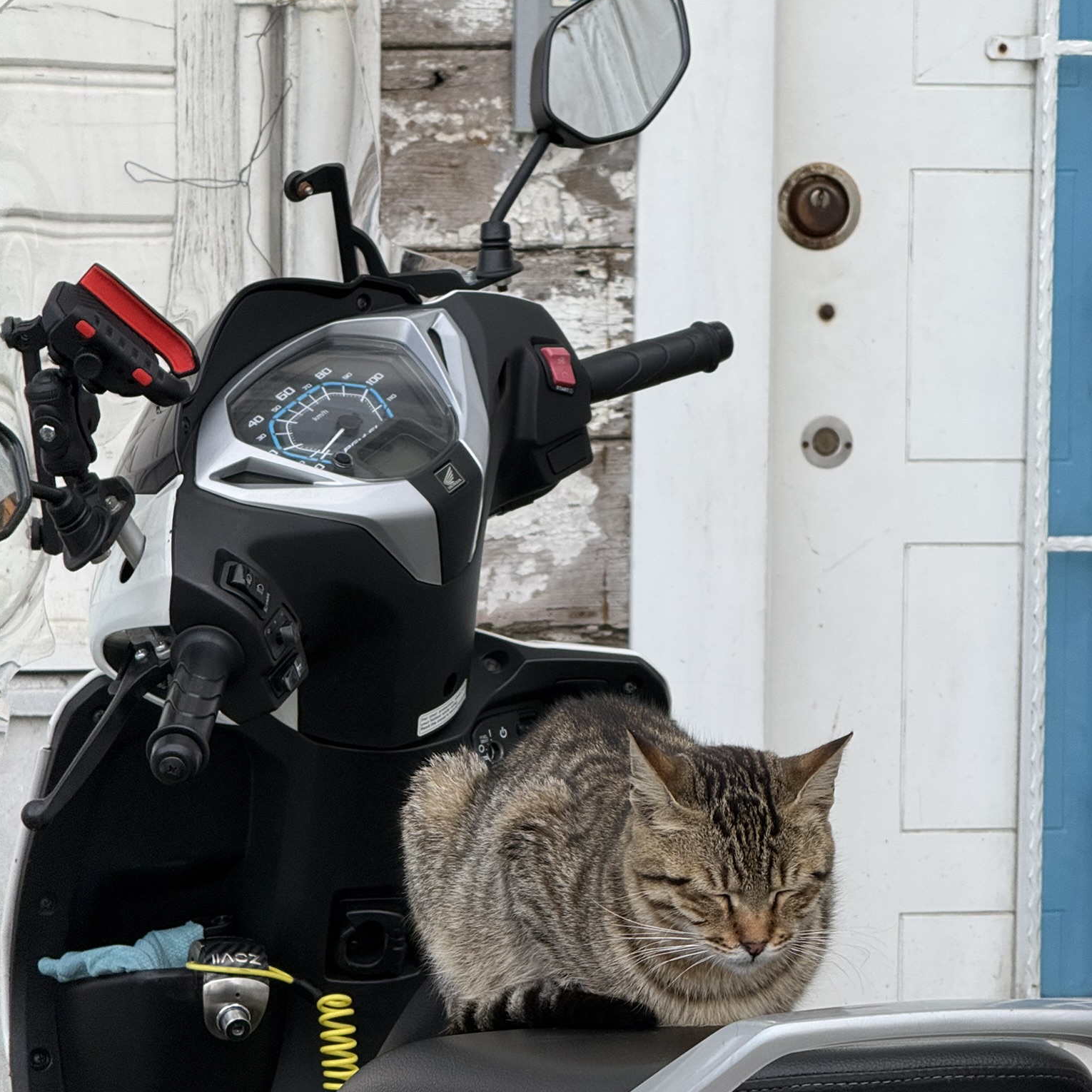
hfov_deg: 12.3
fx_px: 5068
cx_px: 545
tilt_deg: -3.5
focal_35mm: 142
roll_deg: +0.0
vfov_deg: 12.3
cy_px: 590
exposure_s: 1/99
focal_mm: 15.66
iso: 80
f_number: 2.8
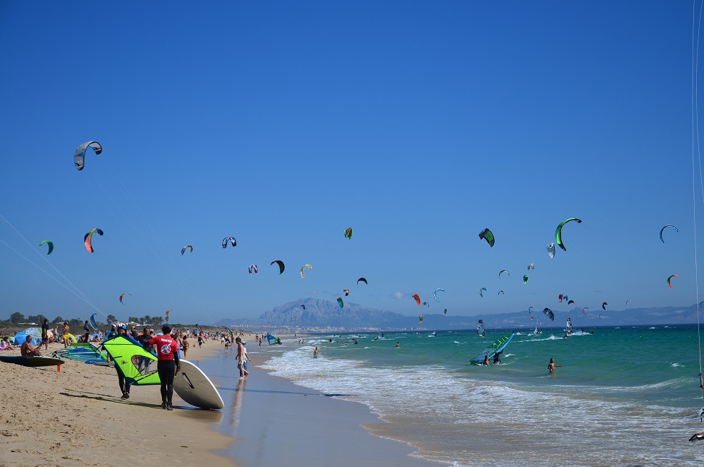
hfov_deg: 28.1
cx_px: 352
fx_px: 1405
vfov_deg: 18.8
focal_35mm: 72
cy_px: 234
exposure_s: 1/1000
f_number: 4.8
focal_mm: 48
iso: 160
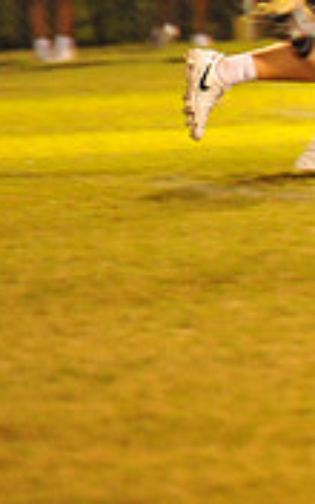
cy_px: -46
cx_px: 813
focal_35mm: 673
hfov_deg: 1.9
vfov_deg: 3.1
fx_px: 9244
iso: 5000
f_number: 5
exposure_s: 1/160
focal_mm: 200
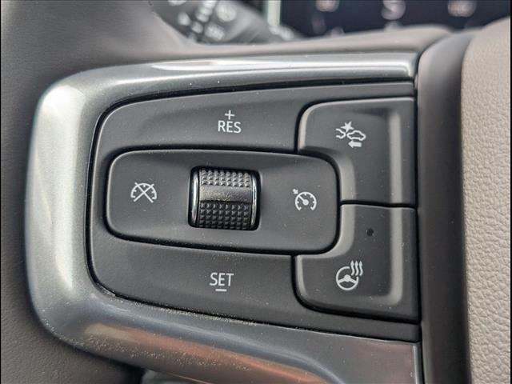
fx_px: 725
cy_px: 192
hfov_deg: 38.9
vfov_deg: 29.7
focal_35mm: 49
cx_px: 256
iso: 33
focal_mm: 6.9
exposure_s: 1/250
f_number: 1.68
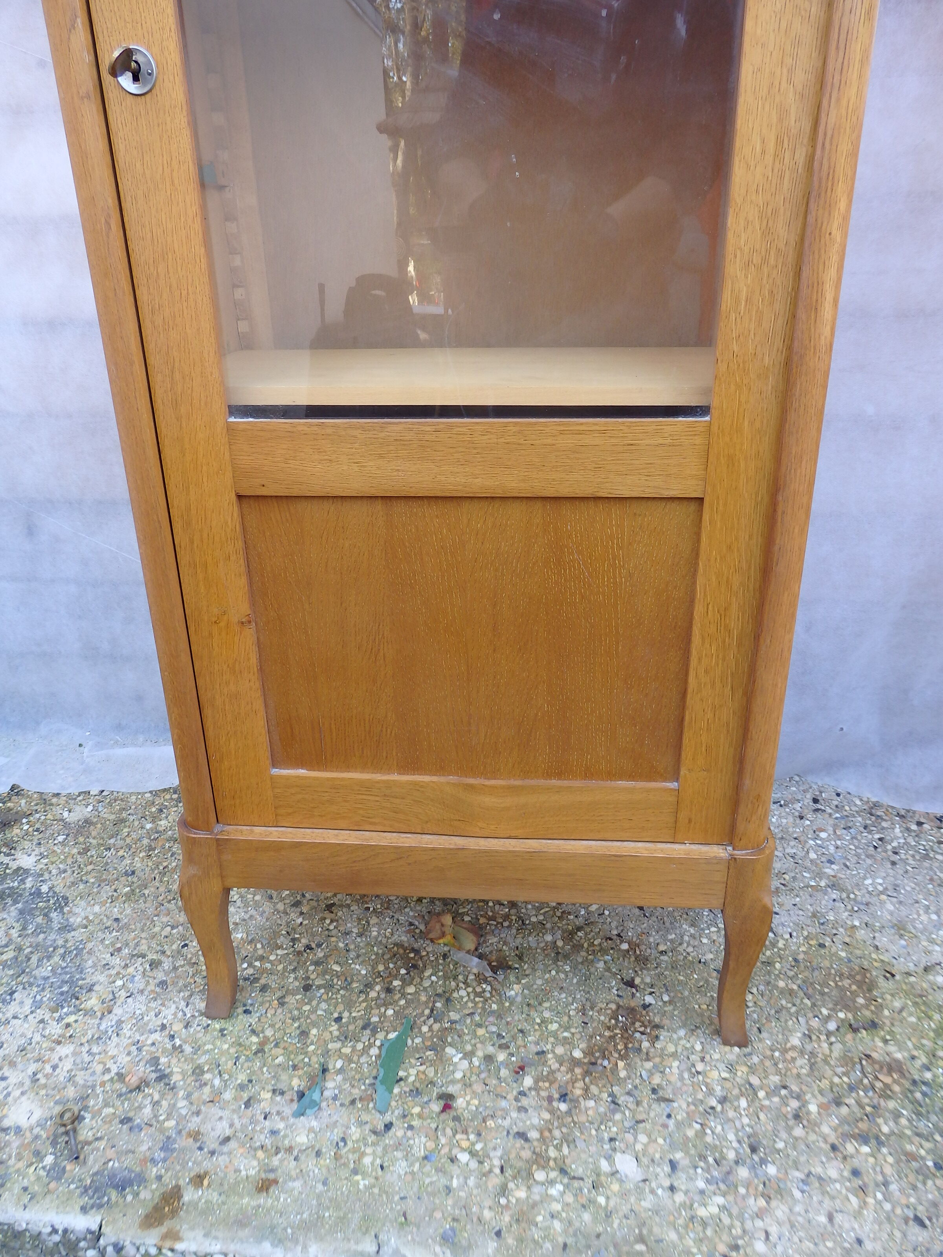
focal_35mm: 25
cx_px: 472
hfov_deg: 54.9
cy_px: 628
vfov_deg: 69.4
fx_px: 908
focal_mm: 4.5
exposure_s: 1/50
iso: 125
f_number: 3
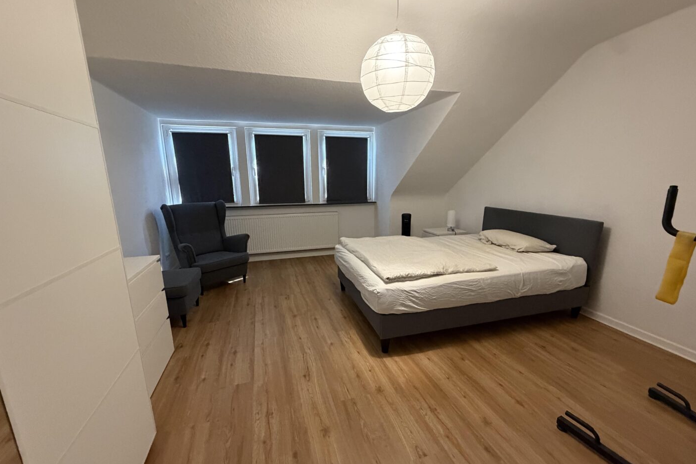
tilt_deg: -13.4
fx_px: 290
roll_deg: +0.5
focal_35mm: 15
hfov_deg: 100.4
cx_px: 348
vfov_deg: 77.3
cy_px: 240
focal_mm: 2.22
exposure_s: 1/60
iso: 640
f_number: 2.2
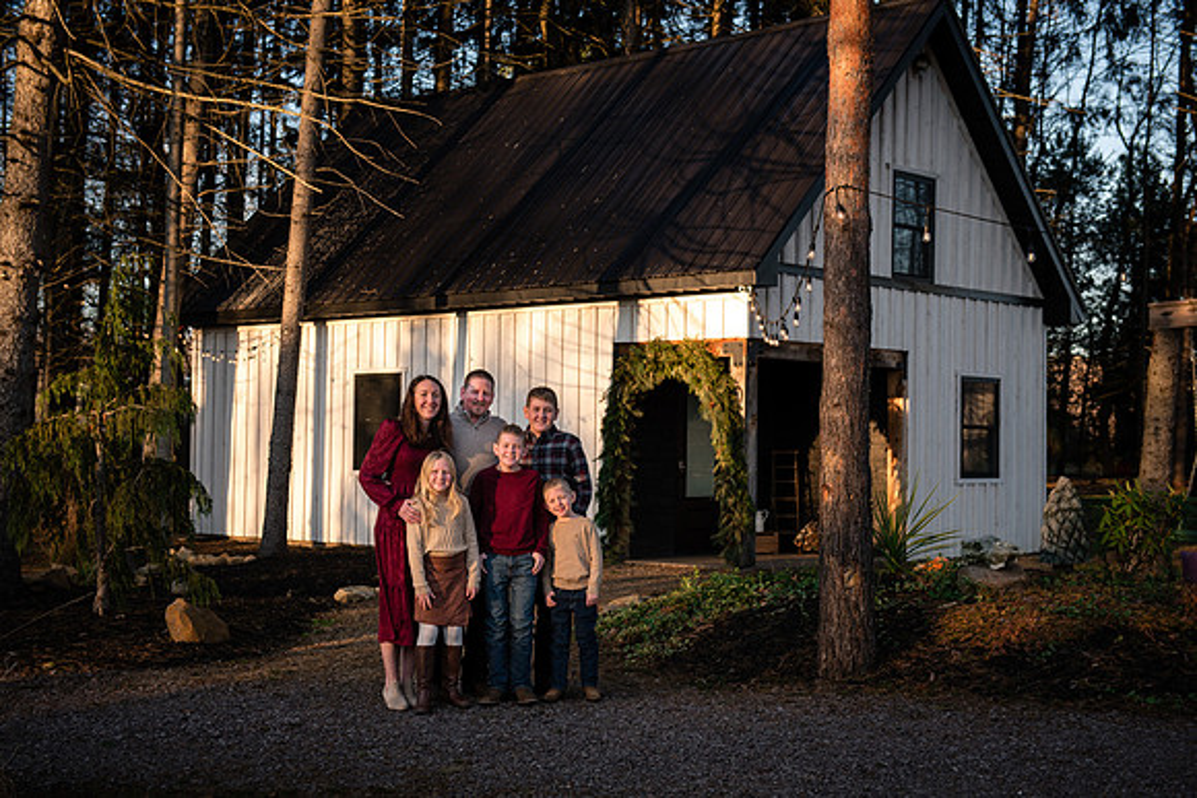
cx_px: 598
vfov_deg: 25.9
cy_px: 399
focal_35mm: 52
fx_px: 1736
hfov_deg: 38.0
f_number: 5
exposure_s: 1/250
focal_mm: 52
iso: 250
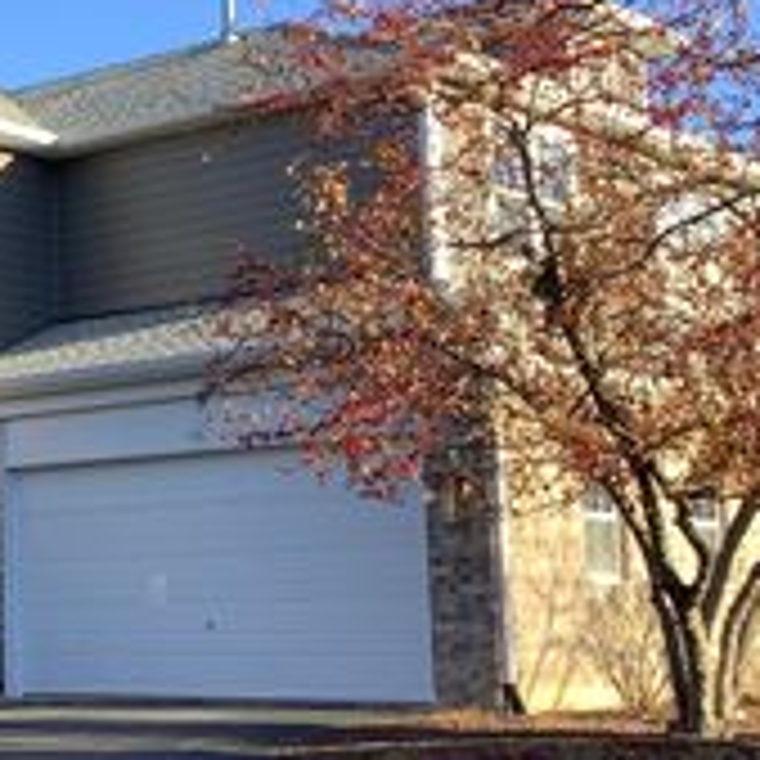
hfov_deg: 19.9
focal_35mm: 81
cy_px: 393
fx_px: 2012
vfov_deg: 21.4
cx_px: -184
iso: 25
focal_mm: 3.3
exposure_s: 1/473
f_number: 2.4
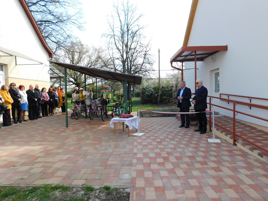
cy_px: 100
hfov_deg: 73.9
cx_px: 134
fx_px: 178
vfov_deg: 58.9
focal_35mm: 23
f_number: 3
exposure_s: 1/640
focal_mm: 4
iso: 125
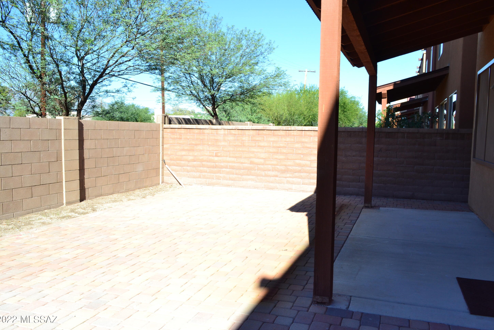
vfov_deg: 46.4
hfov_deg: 65.5
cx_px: 245
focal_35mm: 28
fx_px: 384
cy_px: 164
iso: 400
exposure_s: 1/250
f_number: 10
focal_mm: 18
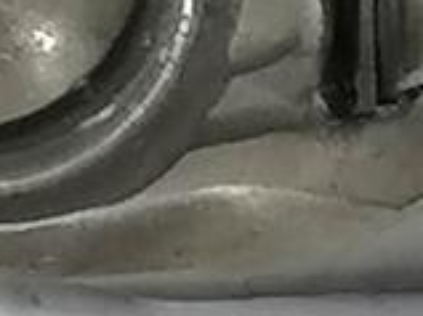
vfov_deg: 2.4
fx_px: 7571
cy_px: -130
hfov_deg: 3.2
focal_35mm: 620
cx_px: 572
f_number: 1.8
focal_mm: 5.4
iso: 80
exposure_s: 1/33.3
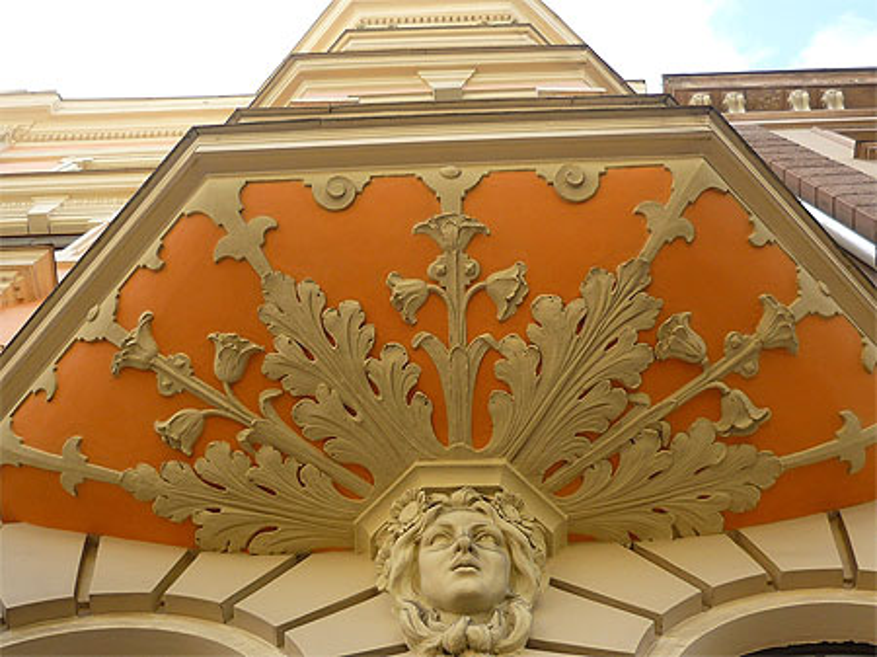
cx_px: 438
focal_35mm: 46
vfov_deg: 31.5
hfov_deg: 41.3
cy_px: 328
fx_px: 1165
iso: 100
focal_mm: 6
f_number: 2.9
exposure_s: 1/200
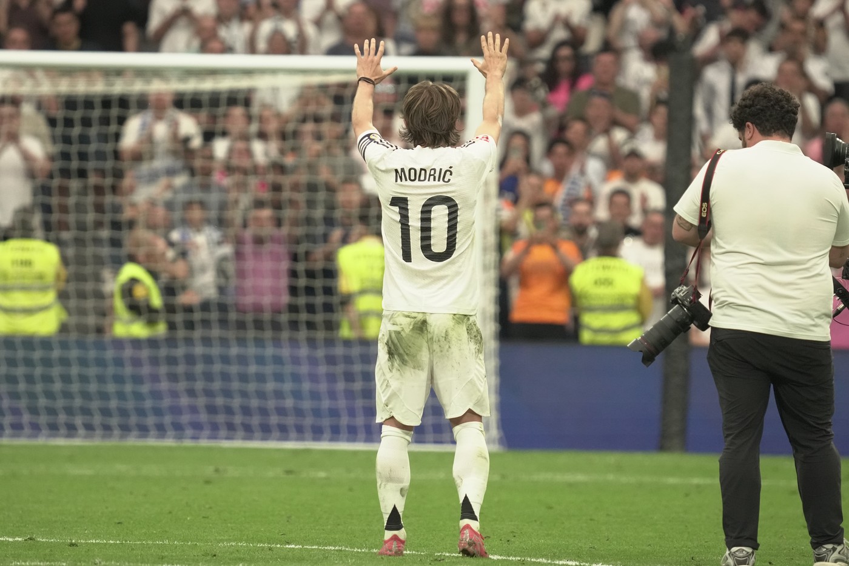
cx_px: 424
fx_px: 16906
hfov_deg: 2.9
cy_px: 283
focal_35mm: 717
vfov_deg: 1.9
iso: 3200
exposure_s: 1/1000
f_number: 6.3
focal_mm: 478
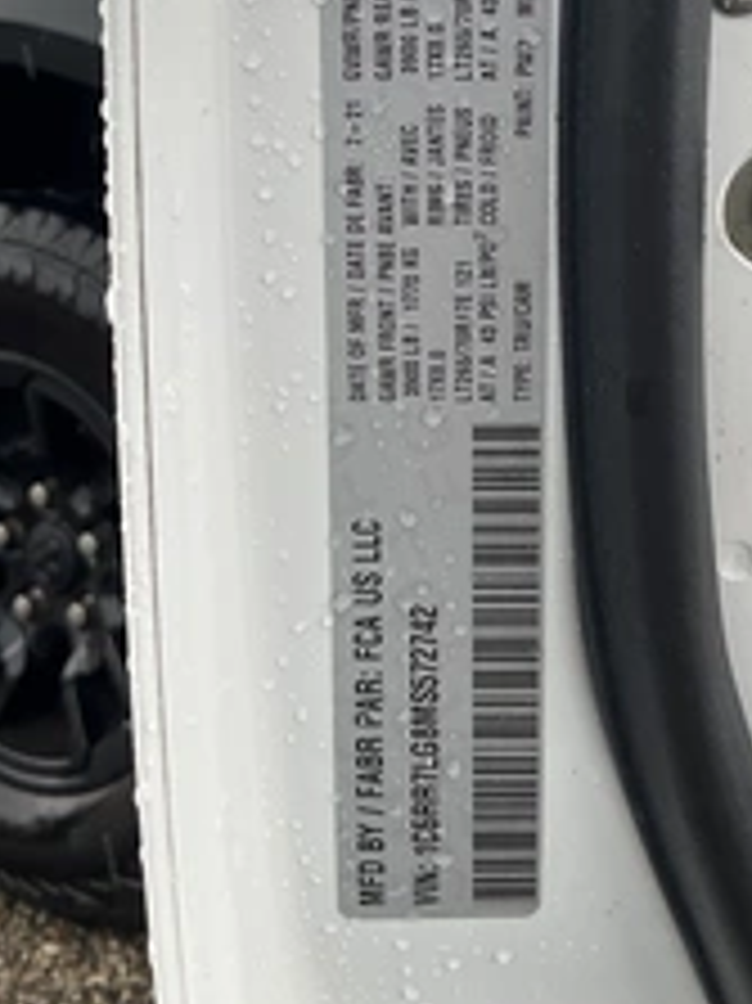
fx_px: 1508
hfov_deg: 28.0
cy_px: 243
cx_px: 405
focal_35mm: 52
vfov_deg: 35.9
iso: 32
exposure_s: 1/122
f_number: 1.8
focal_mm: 3
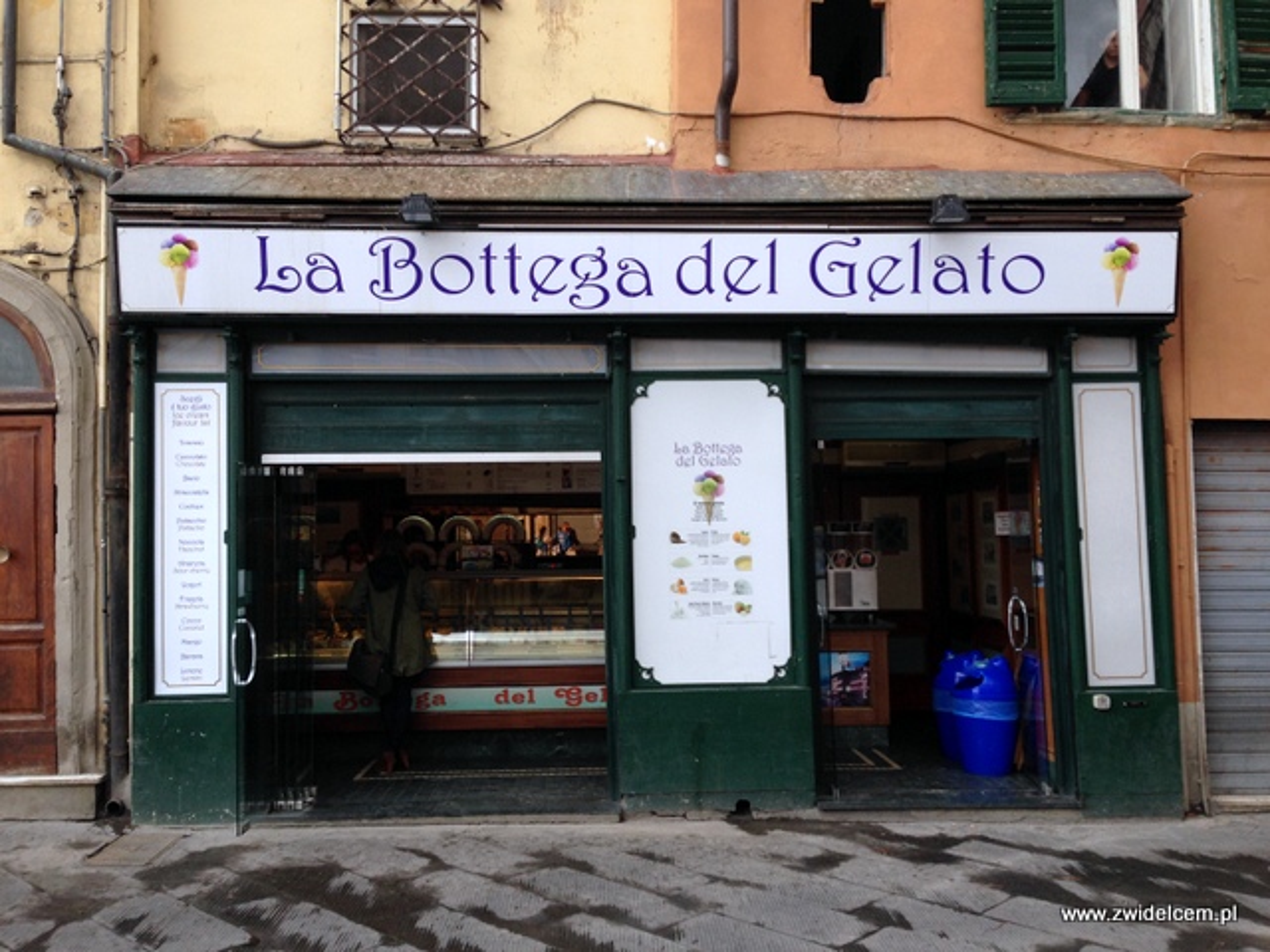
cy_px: 476
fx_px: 1211
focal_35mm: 33
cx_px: 635
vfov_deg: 42.9
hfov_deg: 55.4
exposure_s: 1/233
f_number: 2.4
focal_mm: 4.12
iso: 50
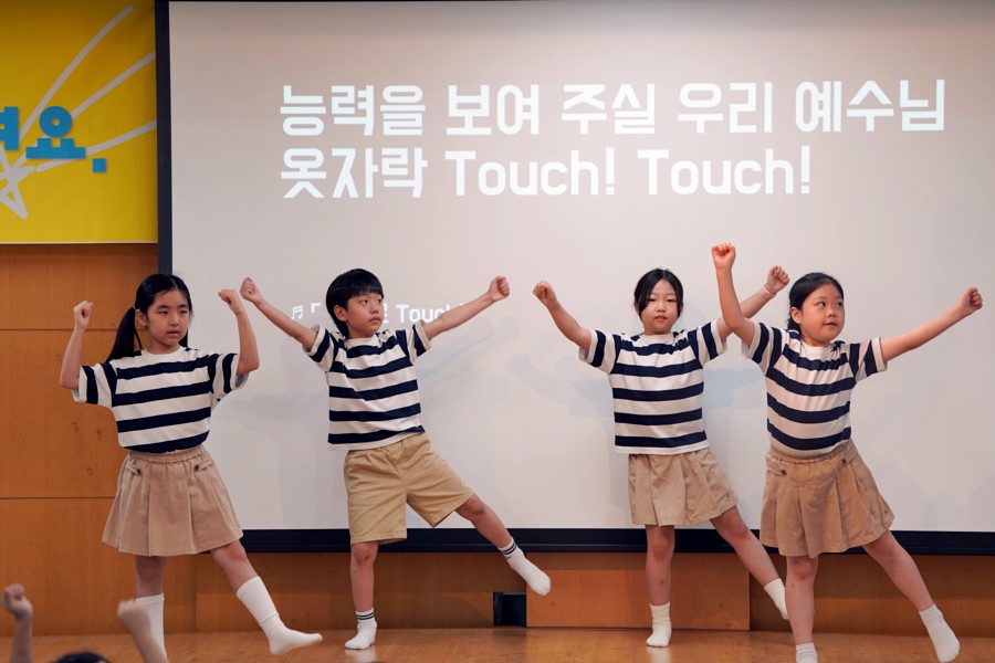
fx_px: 3565
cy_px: 332
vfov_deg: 10.6
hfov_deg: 15.9
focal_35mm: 129
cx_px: 498
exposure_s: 1/160
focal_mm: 129
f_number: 4
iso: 640
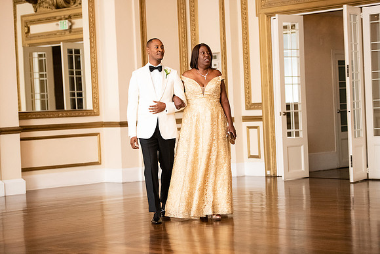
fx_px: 950
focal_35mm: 90
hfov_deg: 22.6
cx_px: 190
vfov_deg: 15.2
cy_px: 127
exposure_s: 1/400
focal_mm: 90
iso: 3200
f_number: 2.8
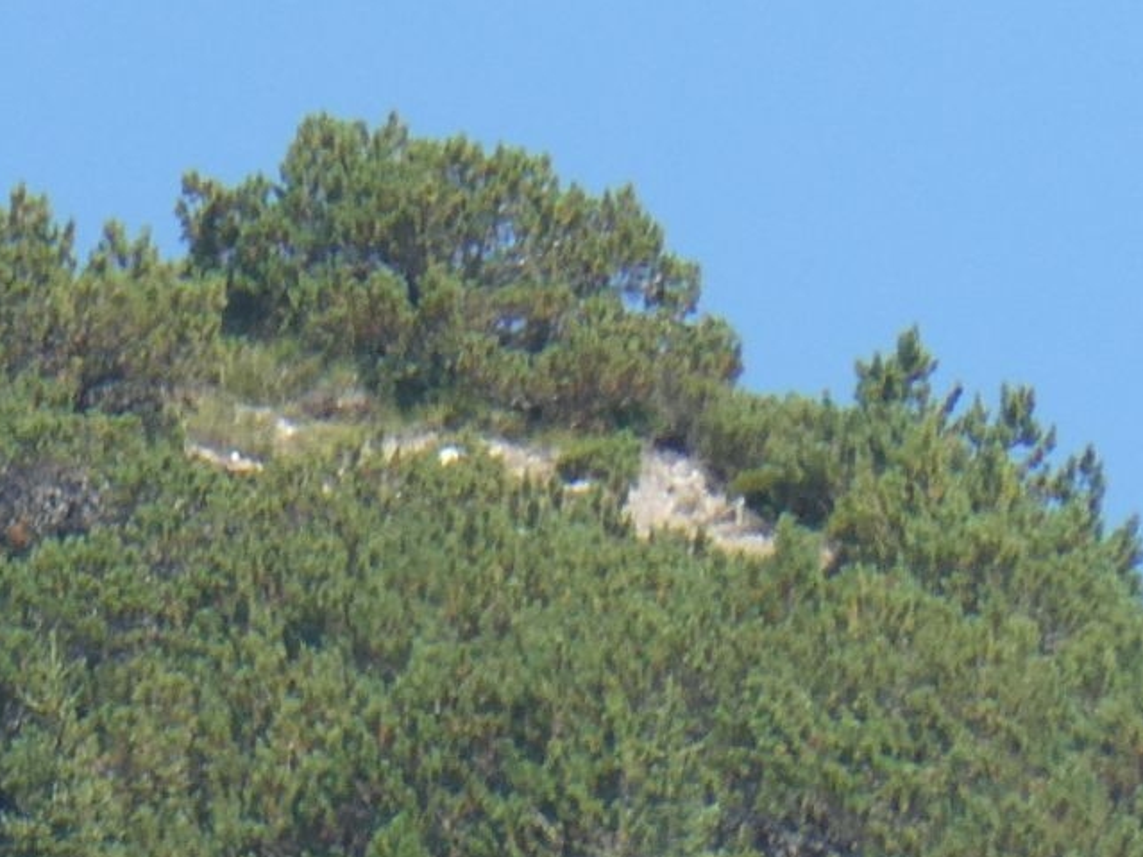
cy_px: 621
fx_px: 111618
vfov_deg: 0.4
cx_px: -696
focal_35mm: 3381
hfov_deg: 0.6
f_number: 6.4
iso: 80
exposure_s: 1/160
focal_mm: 129
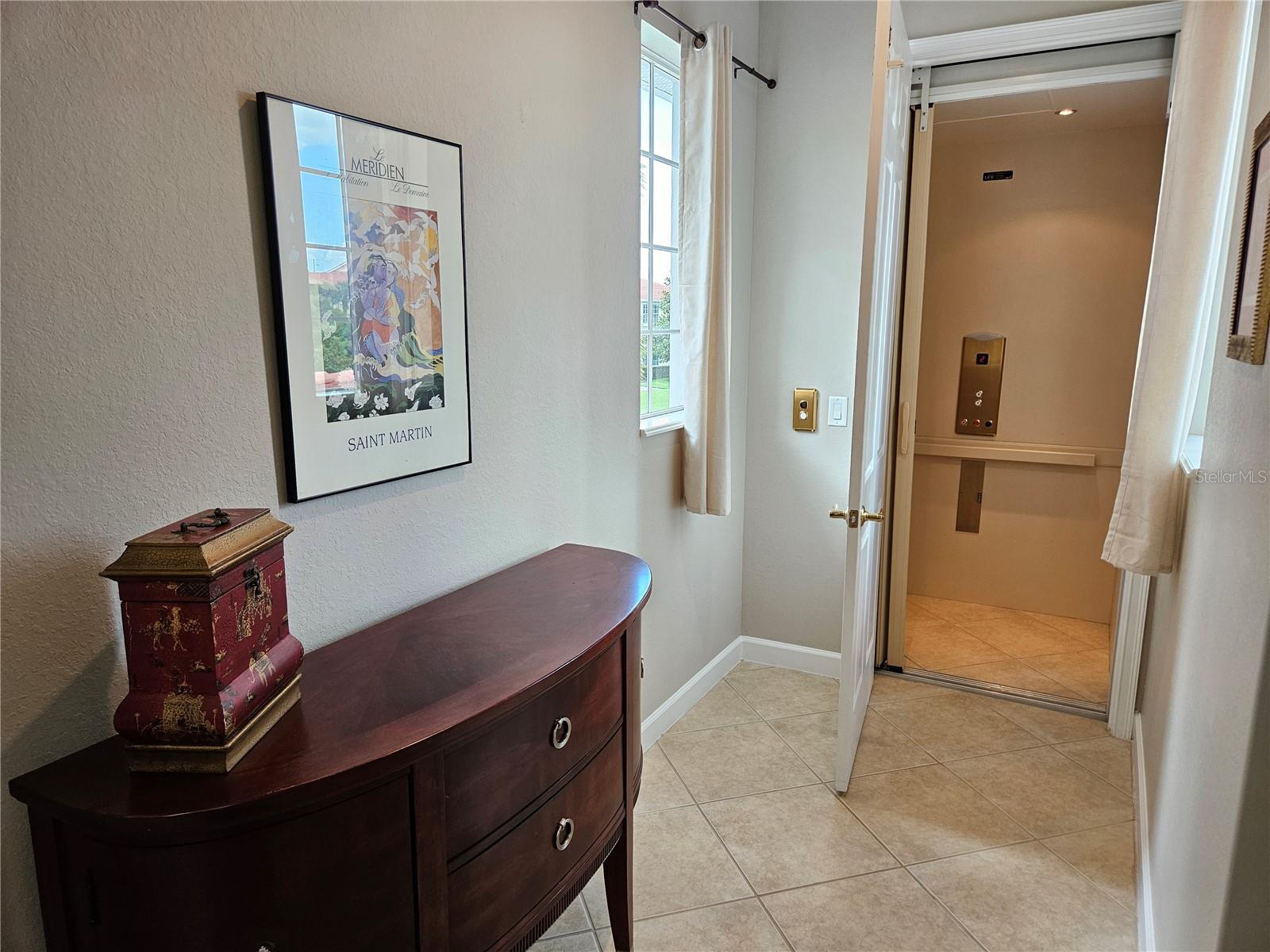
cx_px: 635
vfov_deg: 58.9
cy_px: 476
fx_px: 844
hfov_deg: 73.9
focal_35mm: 23
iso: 200
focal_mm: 5.4
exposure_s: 1/120
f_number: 1.8
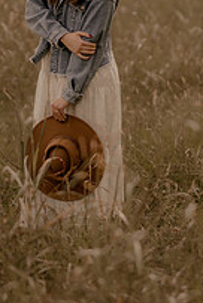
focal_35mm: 281
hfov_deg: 4.9
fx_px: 2369
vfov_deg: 7.3
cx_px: 81
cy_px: -21
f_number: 1.4
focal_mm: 85
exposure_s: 1/4000
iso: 200
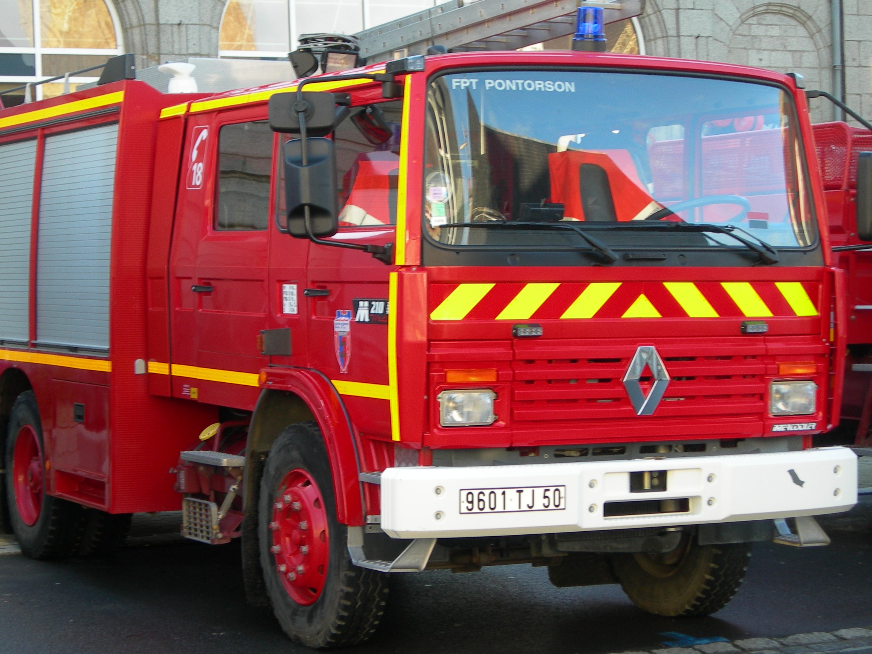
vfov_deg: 16.1
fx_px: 2318
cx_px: 386
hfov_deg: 21.3
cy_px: 329
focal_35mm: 92
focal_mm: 17
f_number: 4
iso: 50
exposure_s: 1/42.3
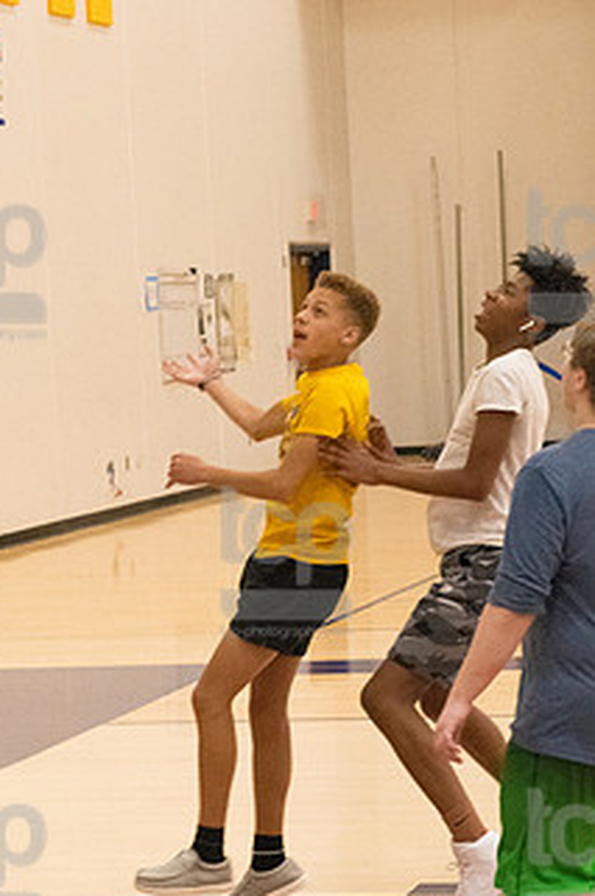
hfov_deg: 9.8
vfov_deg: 14.8
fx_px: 3457
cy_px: 561
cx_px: 286
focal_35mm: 139
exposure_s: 1/400
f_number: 5.6
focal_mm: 66
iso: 10000
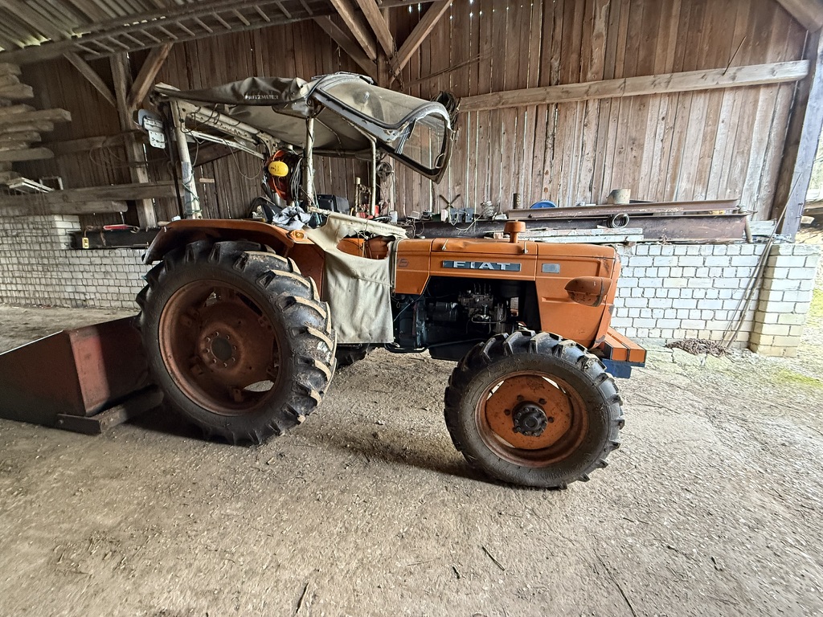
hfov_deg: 102.1
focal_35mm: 14
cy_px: 308
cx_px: 412
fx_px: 333
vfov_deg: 85.7
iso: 500
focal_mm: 2.22
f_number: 2.2
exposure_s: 1/60
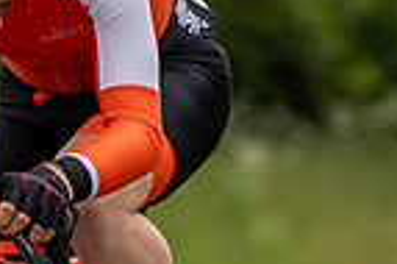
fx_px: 5761
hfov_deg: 3.9
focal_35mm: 523
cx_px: -117
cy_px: 132
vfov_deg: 2.6
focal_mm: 129
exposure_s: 1/1250
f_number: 3.2
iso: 160
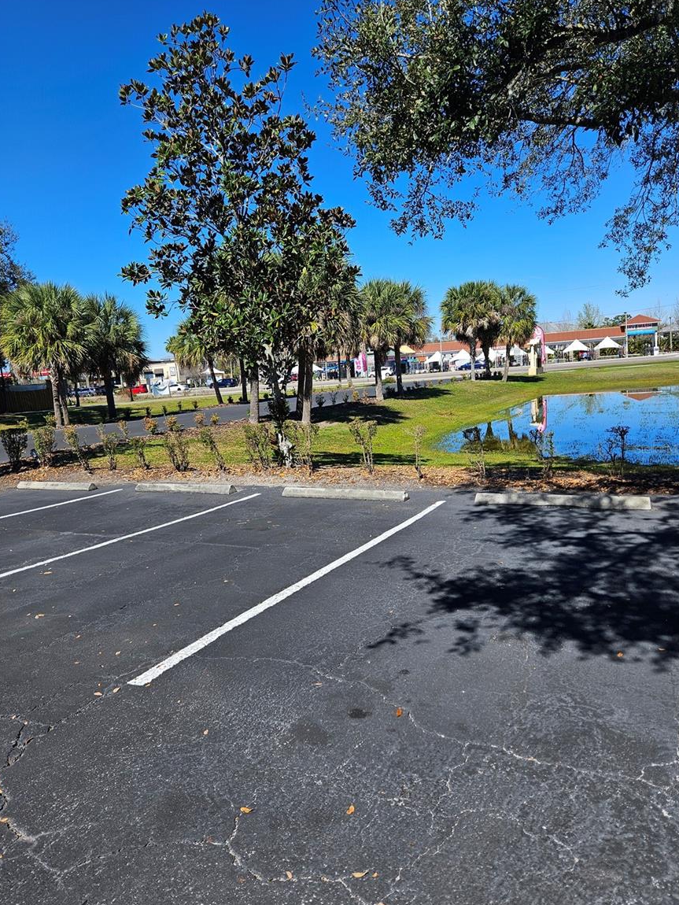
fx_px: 627
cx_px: 336
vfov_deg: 71.6
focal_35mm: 24
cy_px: 449
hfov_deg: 56.8
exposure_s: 1/1746
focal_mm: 5.4
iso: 25
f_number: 1.8
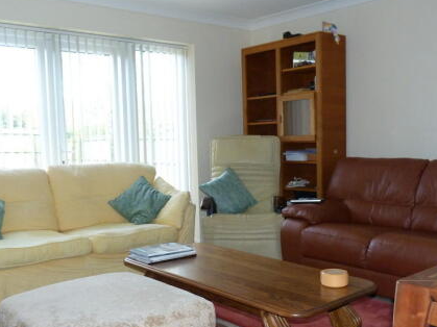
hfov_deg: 47.9
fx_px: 492
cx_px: 217
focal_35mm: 39
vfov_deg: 36.7
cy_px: 195
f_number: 2.9
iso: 250
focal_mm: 5
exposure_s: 1/60
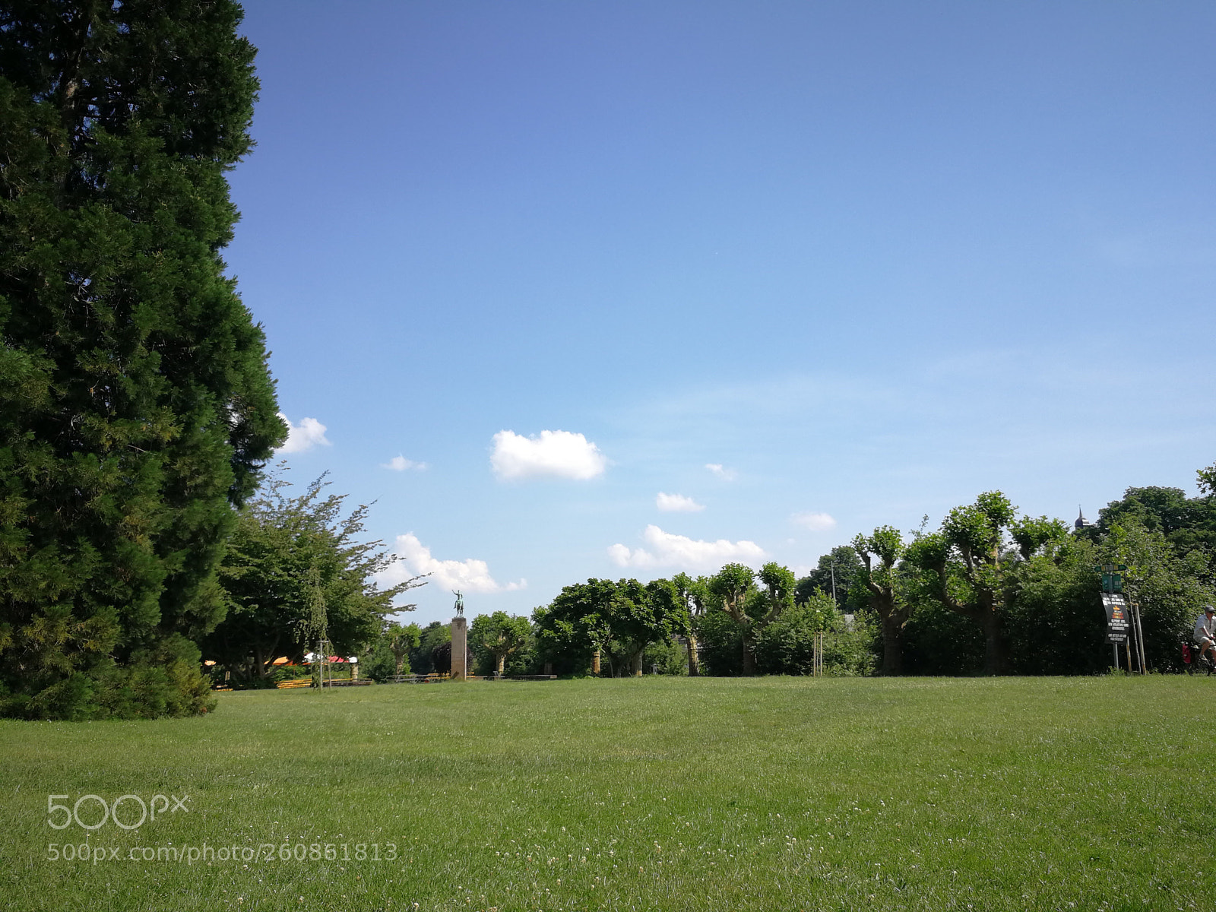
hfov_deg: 65.3
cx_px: 608
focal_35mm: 27
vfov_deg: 51.4
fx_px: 948
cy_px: 456
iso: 50
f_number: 2.2
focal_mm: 3.95
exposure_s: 1/868
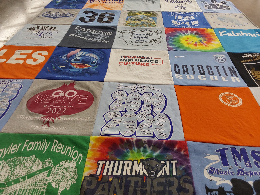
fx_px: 210
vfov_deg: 49.7
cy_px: 98
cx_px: 130
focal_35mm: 28
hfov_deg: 63.4
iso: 64
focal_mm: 2.91
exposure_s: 1/50
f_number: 1.9
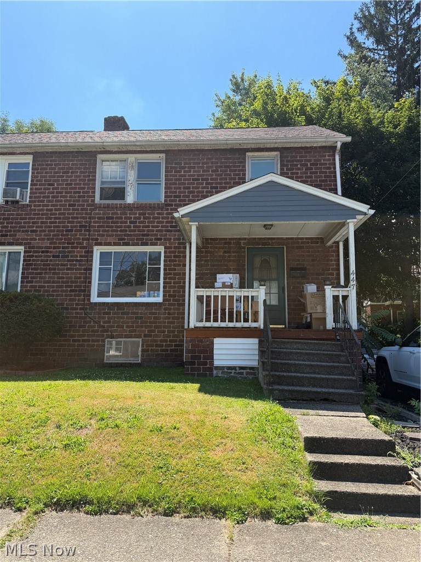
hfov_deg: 56.8
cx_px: 210
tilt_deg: +9.2
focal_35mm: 24
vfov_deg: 71.6
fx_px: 389
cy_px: 281
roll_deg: -0.8
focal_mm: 6.76
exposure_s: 1/2445
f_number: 1.78
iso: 80
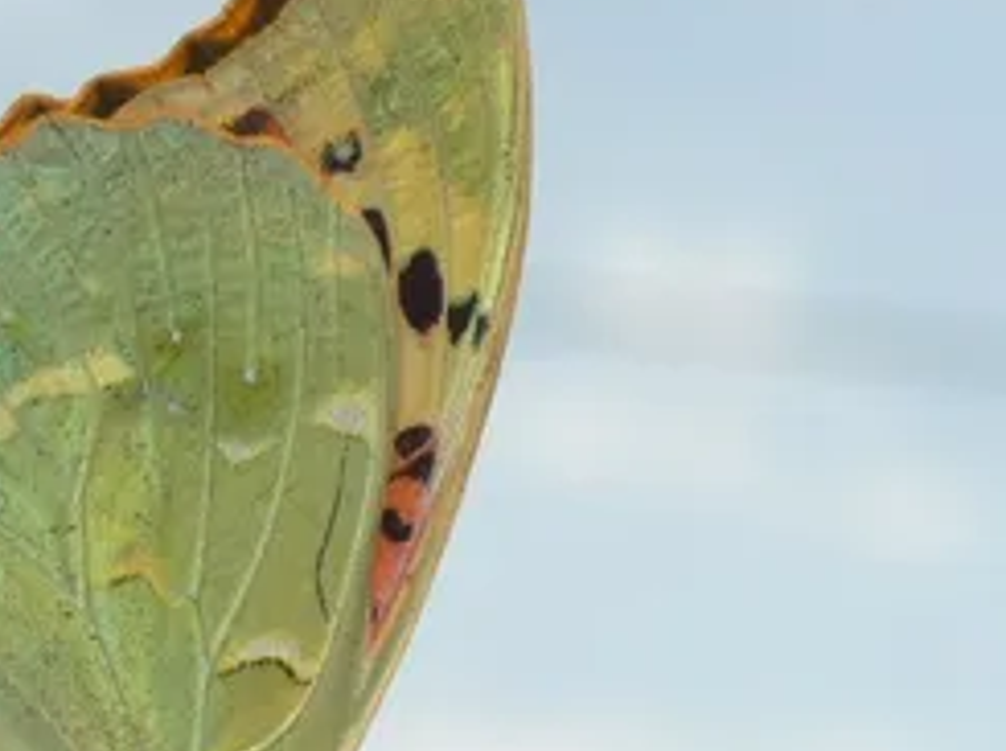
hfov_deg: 7.1
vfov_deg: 5.3
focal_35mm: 280
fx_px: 8125
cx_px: 103
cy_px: 476
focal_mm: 19.2
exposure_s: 1/400
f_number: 4.9
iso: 80
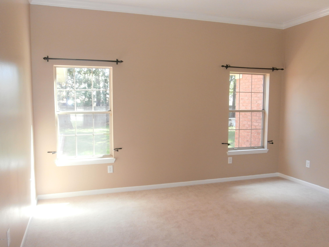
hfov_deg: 60.0
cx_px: 164
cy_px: 124
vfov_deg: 46.8
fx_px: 285
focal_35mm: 30
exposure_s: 1/60
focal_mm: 5.36
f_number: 3.5
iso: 200
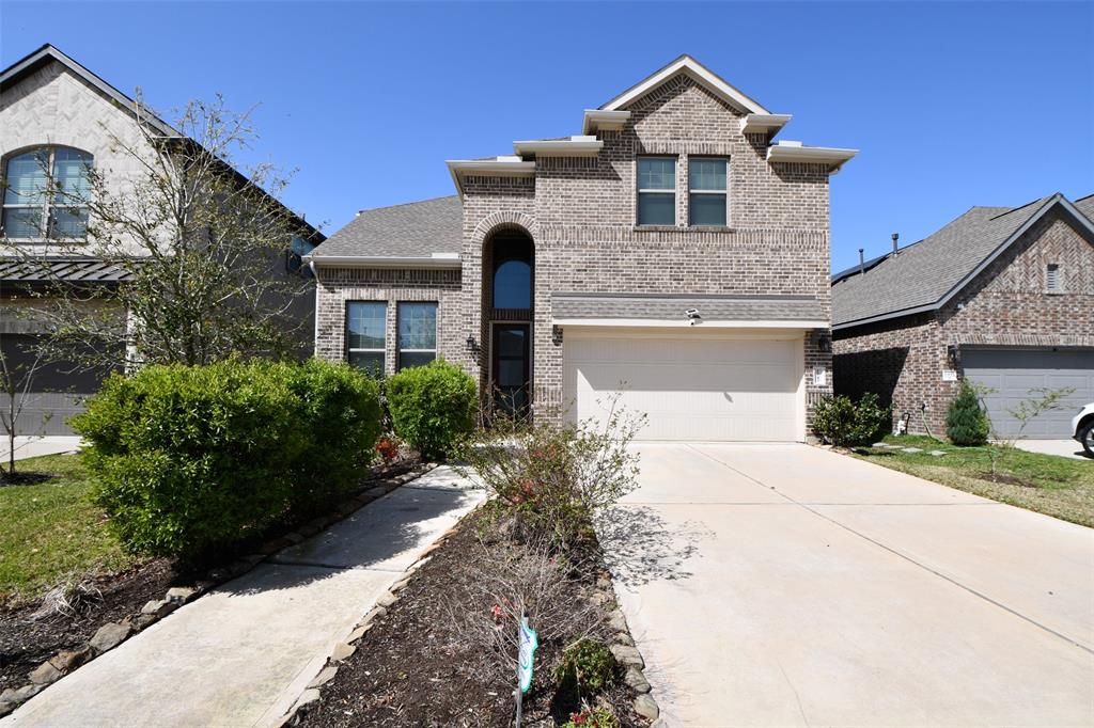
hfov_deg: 100.4
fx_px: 456
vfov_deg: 77.3
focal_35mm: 15
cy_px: 364
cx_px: 547
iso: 100
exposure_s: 1/320
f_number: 9
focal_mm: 10
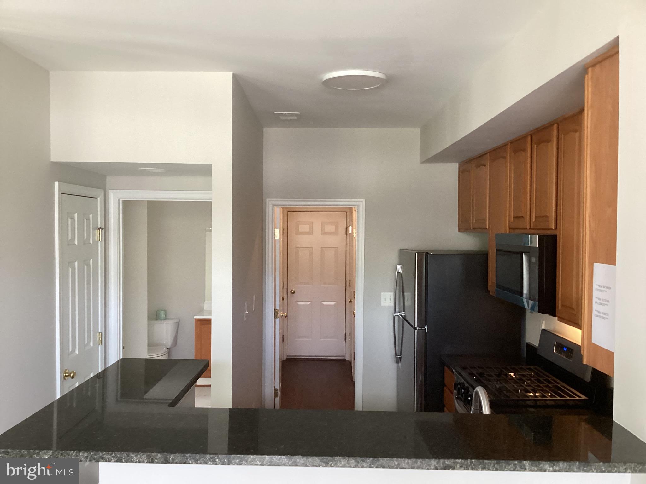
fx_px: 579
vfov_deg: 45.4
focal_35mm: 31
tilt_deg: +0.1
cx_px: 323
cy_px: 242
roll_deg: +0.0
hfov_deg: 58.4
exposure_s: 1/40
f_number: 2.4
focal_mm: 3.3
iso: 250
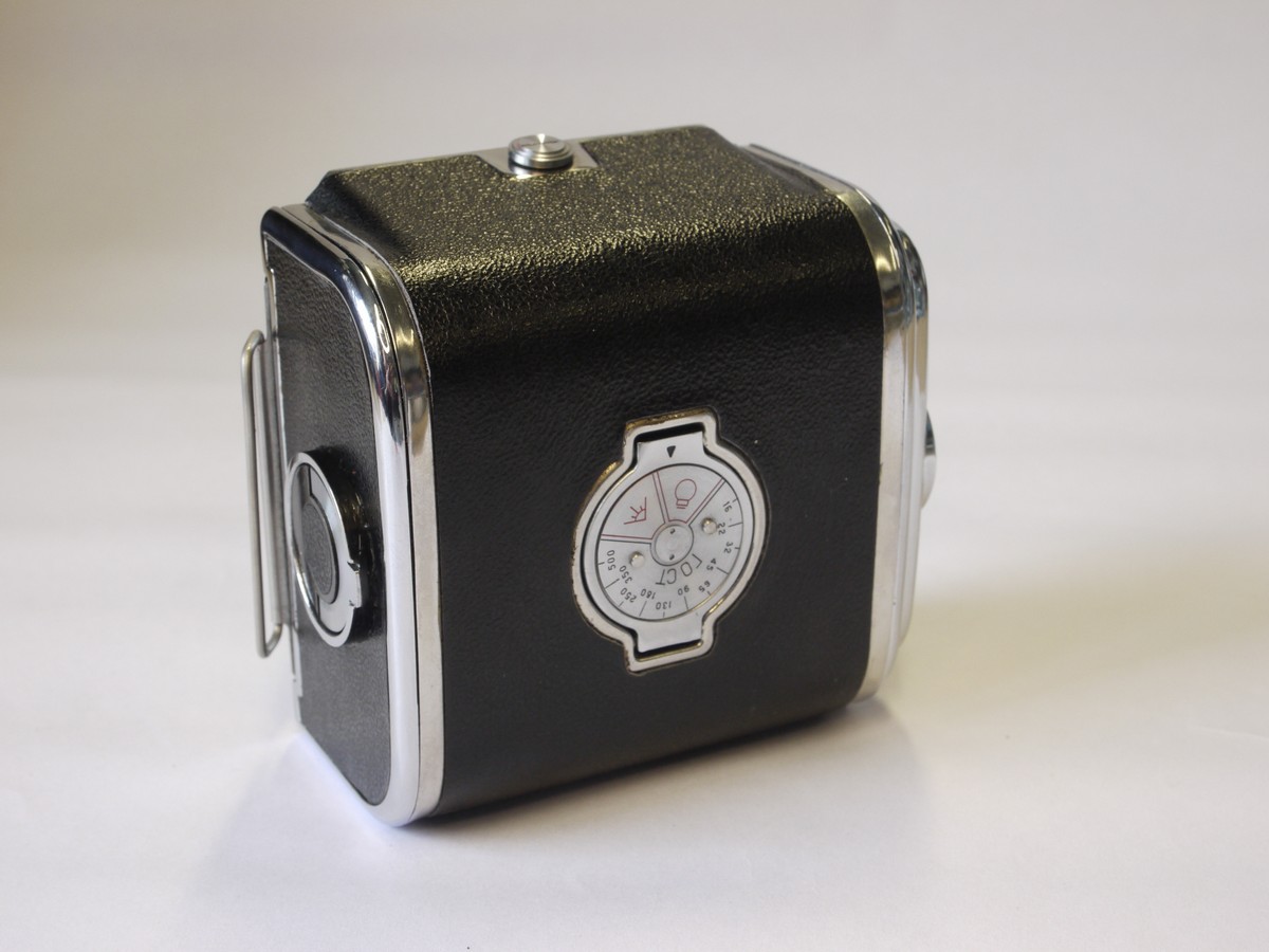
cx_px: 634
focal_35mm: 60
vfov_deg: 24.4
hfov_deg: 32.2
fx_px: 2200
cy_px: 476
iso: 400
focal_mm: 30
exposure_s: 1/15
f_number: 11
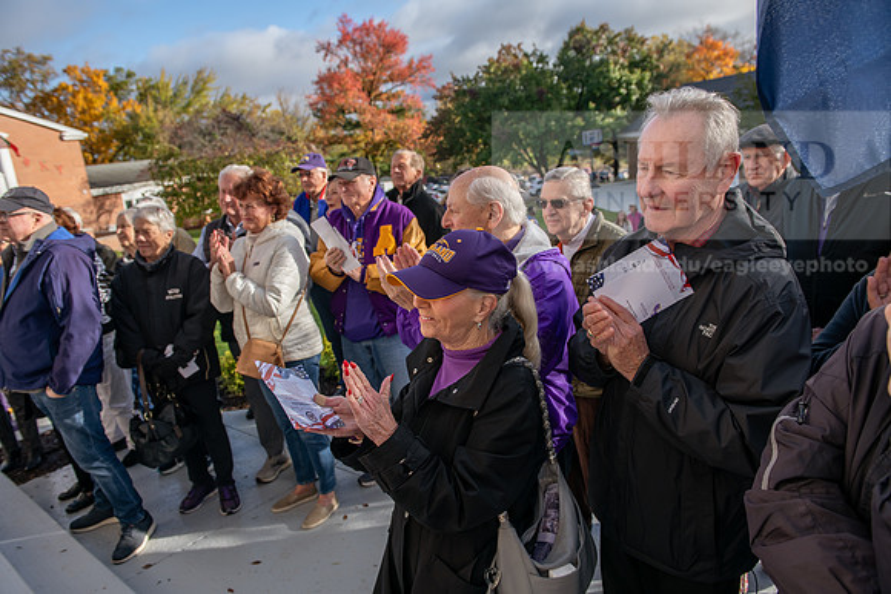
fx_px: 644
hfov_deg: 69.4
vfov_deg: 49.6
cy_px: 297
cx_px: 446
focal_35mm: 26
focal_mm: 26
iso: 100
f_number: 4.5
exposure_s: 1/400
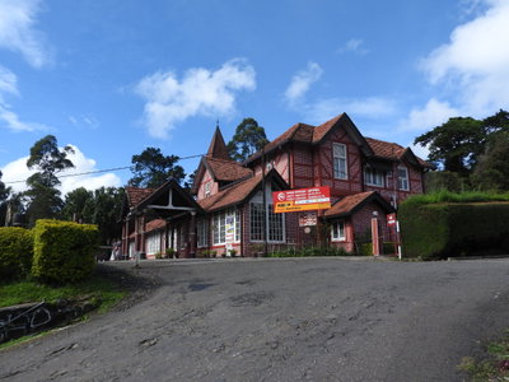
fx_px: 353
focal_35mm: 24
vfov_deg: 56.8
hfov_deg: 71.6
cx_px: 254
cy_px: 191
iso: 100
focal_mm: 4.3
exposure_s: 1/1000
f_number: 3.3
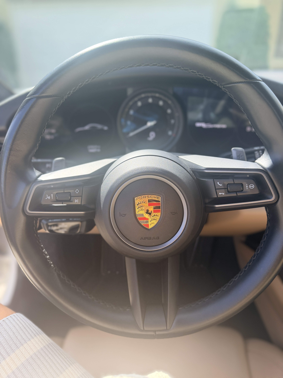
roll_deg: +0.4
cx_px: 142
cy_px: 189
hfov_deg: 56.8
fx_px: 262
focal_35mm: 24
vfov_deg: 71.6
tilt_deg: -22.8
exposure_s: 1/598
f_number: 1.78
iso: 100
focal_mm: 6.76
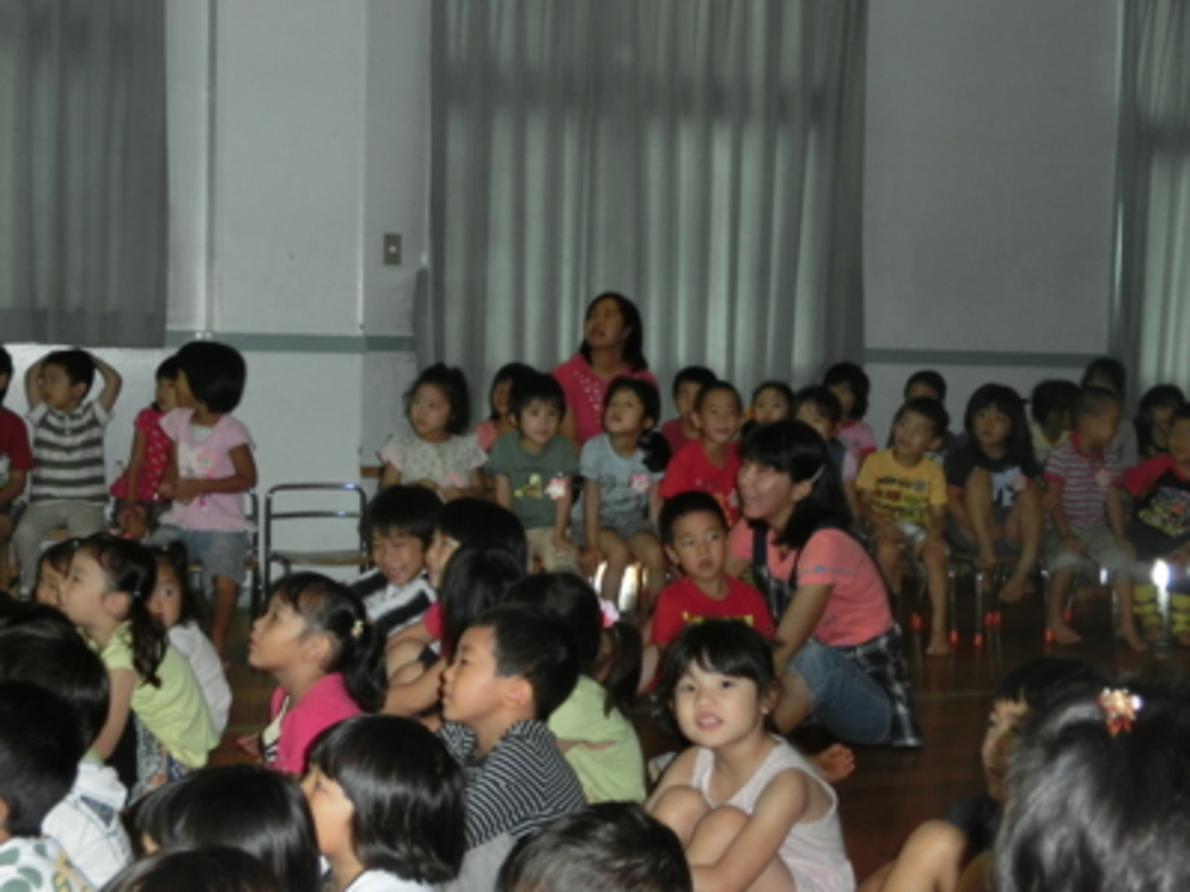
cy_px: 446
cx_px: 595
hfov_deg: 40.4
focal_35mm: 47
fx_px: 1616
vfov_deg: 30.9
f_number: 4.2
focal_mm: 8.29
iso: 500
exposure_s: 1/8
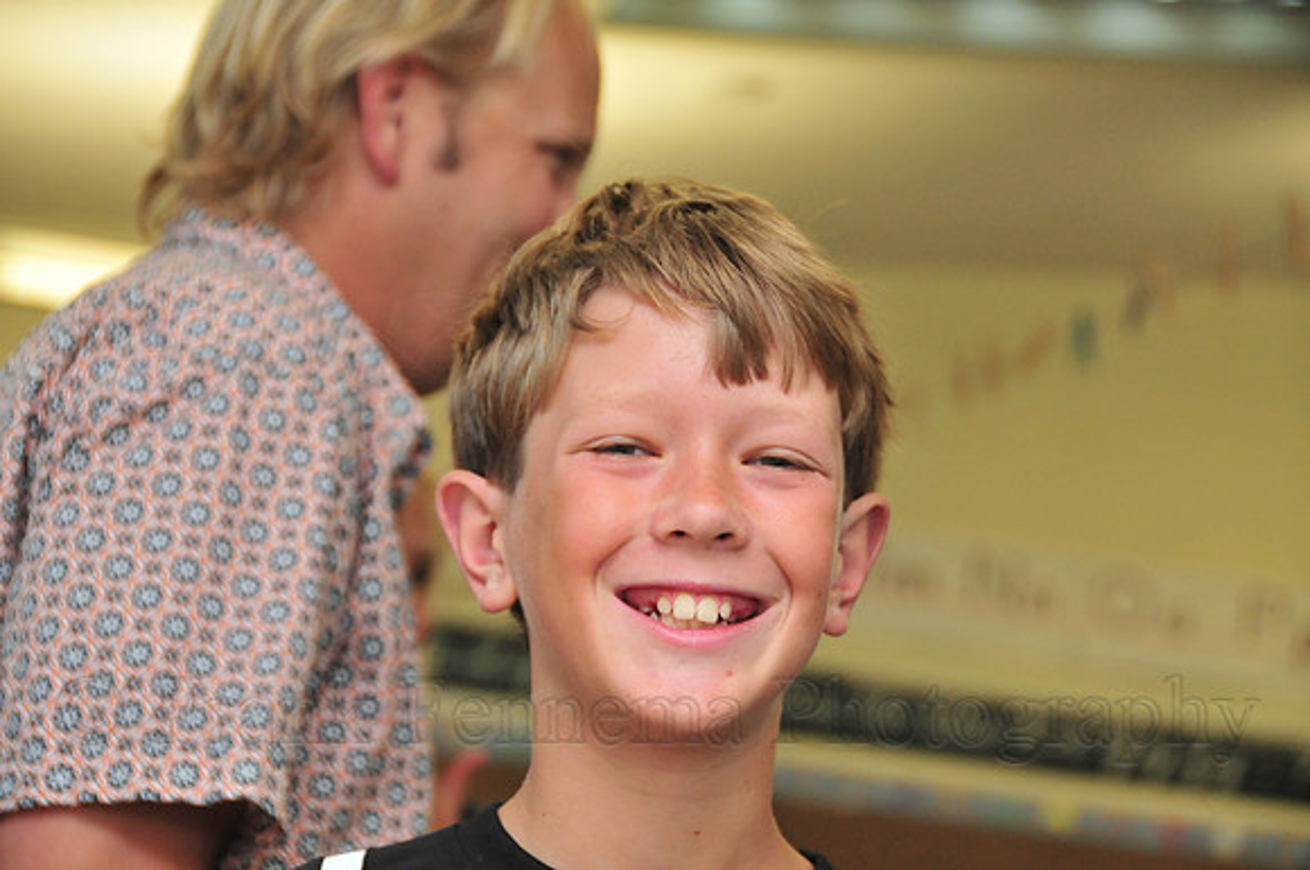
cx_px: 655
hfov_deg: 15.2
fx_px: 4906
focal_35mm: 135
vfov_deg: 10.1
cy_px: 435
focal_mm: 90
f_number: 5.3
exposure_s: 1/125
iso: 800
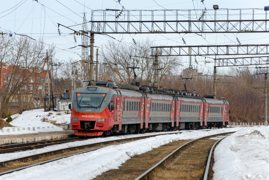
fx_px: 1177
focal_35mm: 158
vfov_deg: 8.7
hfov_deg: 13.0
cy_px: 90
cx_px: 134
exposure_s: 1/320
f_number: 5.6
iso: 100
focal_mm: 105
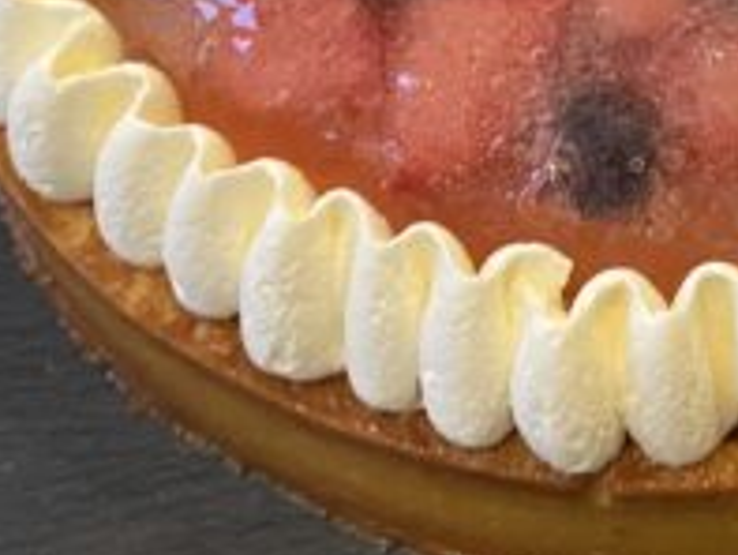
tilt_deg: -54.7
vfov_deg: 16.2
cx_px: 736
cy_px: -101
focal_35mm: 88
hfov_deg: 21.5
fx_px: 1877
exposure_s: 1/33
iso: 500
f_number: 1.8
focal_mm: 4.25
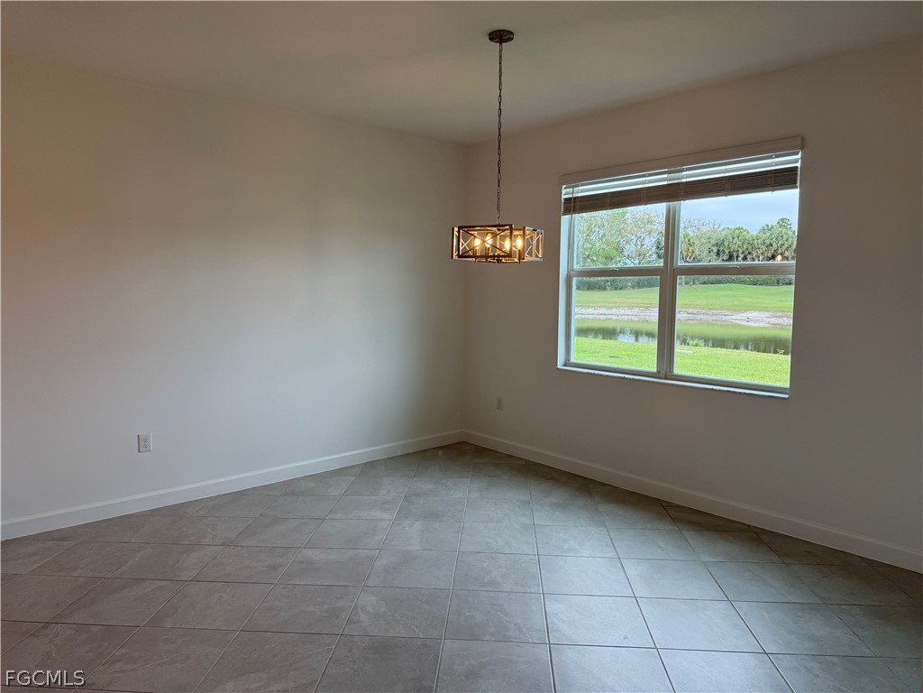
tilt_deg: -5.2
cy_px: 346
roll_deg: -0.7
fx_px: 640
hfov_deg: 71.6
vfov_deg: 56.8
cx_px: 462
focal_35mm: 24
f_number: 1.78
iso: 100
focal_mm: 6.76
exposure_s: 1/367
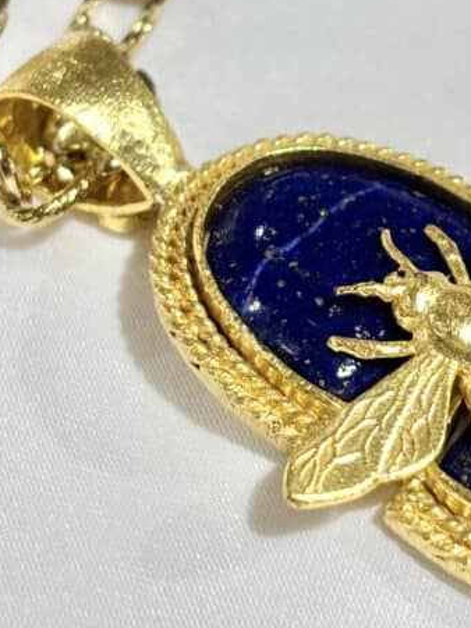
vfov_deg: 16.6
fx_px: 2142
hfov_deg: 12.5
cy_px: 160
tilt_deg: -38.9
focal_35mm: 118
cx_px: 343
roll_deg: +2.2
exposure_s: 1/228
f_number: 1.6
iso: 32
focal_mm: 5.96
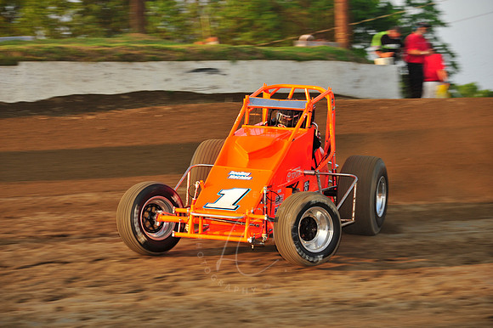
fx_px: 2121
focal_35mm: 155
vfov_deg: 8.8
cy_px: 164
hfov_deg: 13.3
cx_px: 246
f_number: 8
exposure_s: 1/320
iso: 400
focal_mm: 155
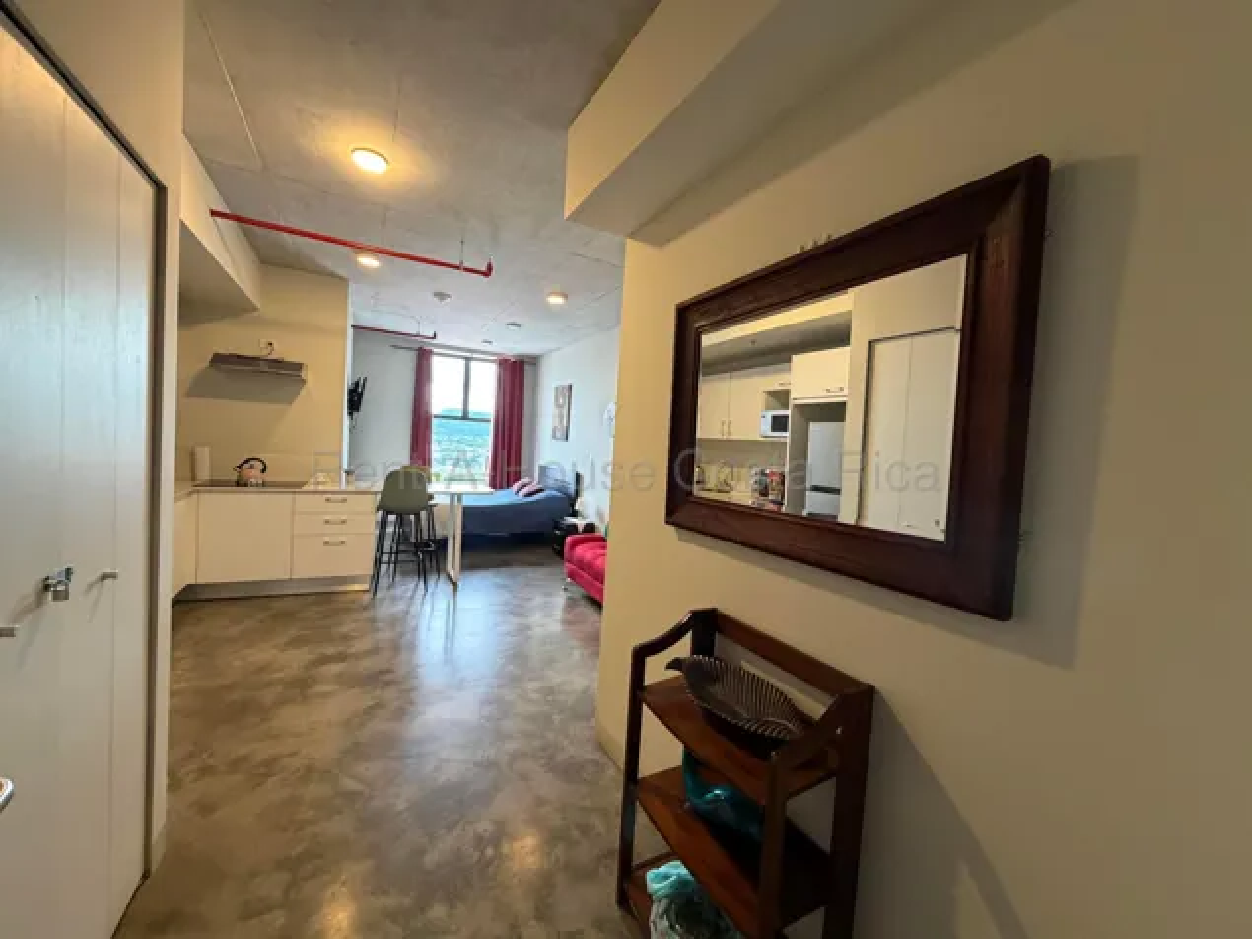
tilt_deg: -3.5
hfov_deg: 102.1
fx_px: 506
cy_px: 470
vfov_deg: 85.7
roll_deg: -3.3
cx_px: 626
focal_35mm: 14
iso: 400
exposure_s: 1/60
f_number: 2.2
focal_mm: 2.22
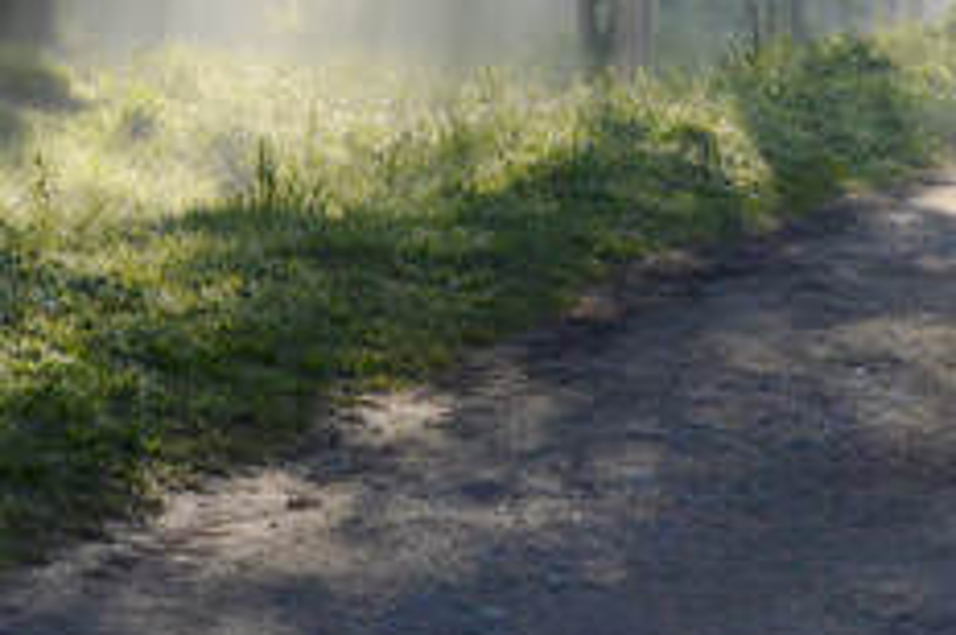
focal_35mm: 223
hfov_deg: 9.2
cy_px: -301
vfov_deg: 6.1
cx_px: 33
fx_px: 5914
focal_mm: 48
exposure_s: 1/800
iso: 1600
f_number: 11
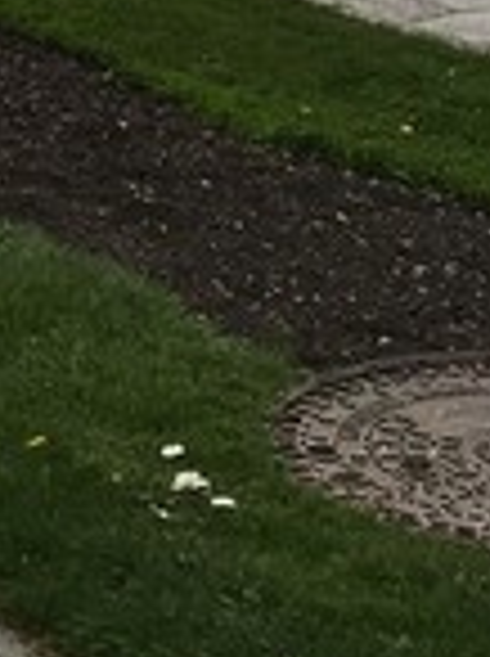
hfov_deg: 7.4
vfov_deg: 10.5
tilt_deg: -5.5
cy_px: -495
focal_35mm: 179
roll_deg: -0.1
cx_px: -942
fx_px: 3388
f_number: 2.2
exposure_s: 1/2331
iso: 25
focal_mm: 4.15
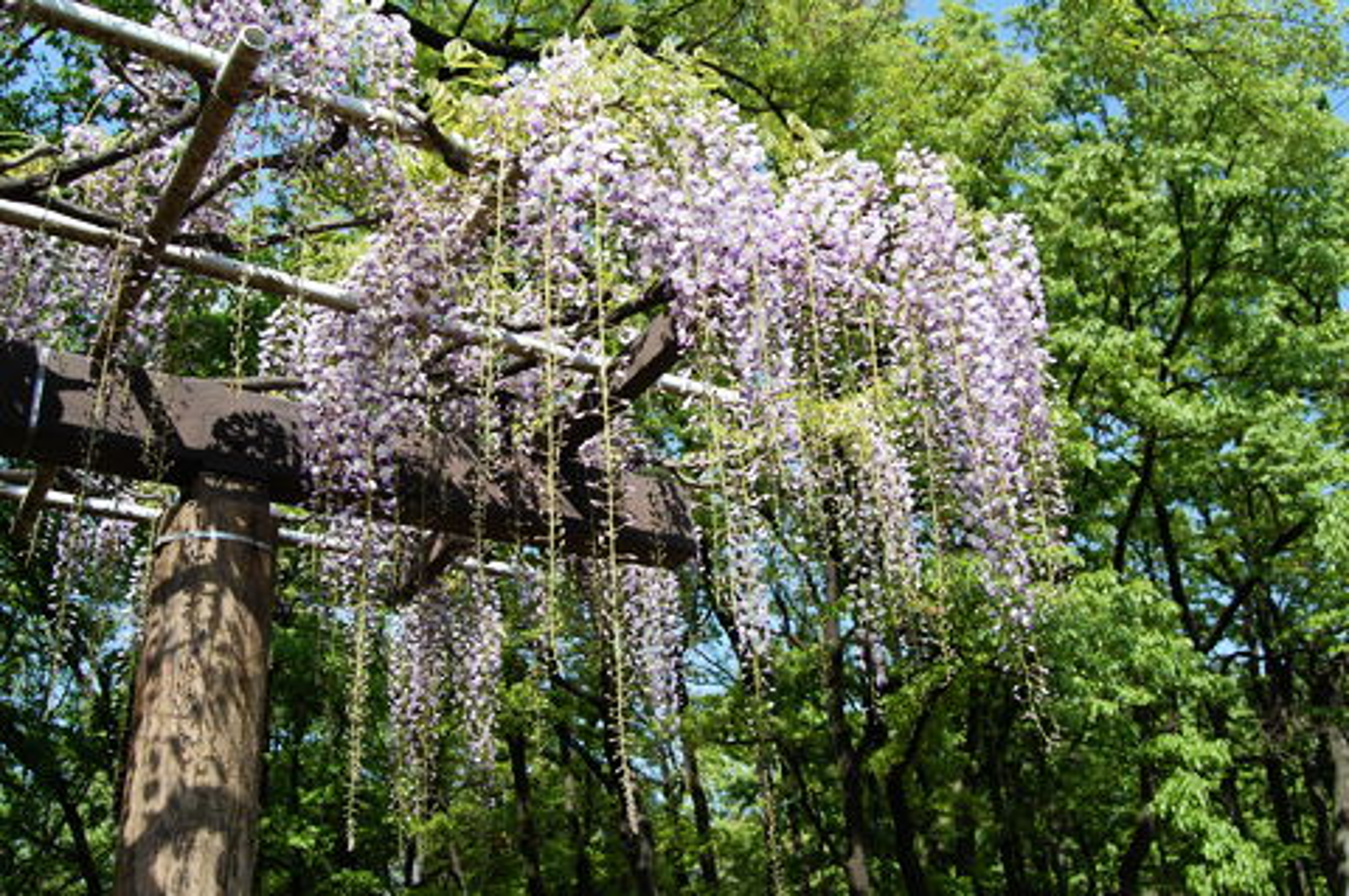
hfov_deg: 57.3
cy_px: 448
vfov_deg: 39.9
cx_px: 674
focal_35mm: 33
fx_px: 1235
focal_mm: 22
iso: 200
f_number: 8
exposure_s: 1/250
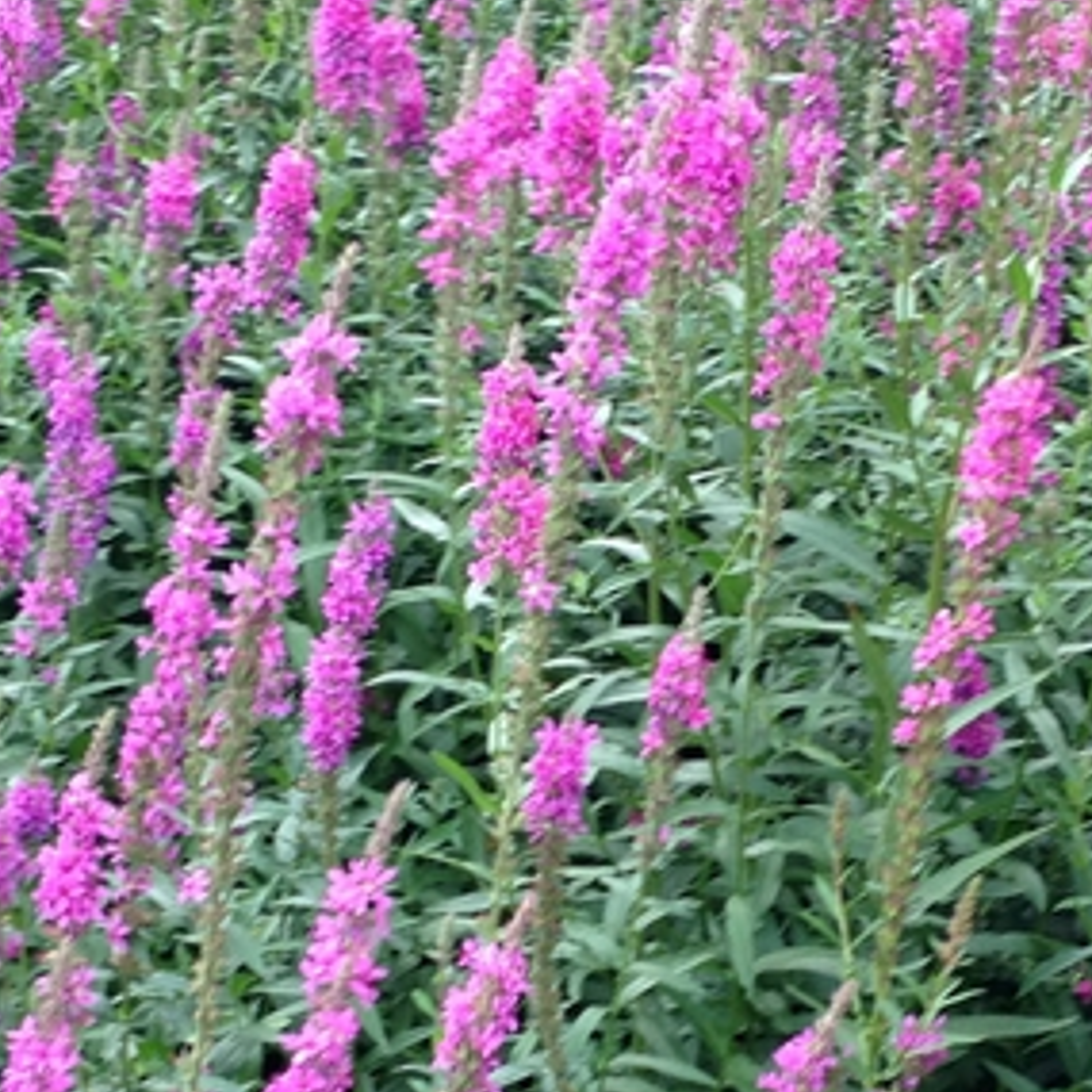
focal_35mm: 111
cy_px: 874
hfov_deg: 15.7
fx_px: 3962
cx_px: 697
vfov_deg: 15.6
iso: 64
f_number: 2.4
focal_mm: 4.28
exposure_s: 1/120
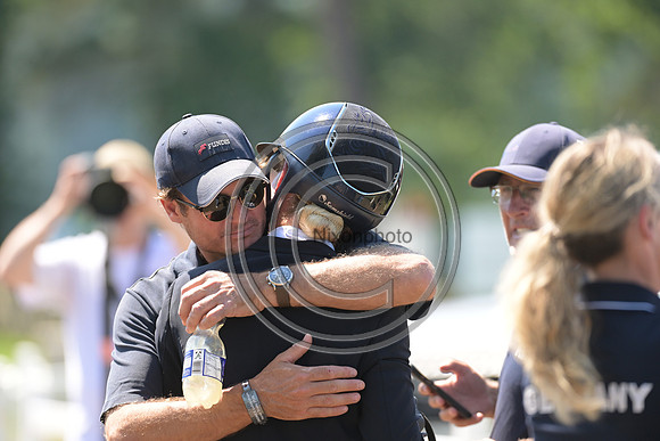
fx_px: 7335
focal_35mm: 400
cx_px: 330
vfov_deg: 3.4
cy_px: 220
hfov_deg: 5.2
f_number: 5
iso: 1000
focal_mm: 400
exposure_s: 1/1250
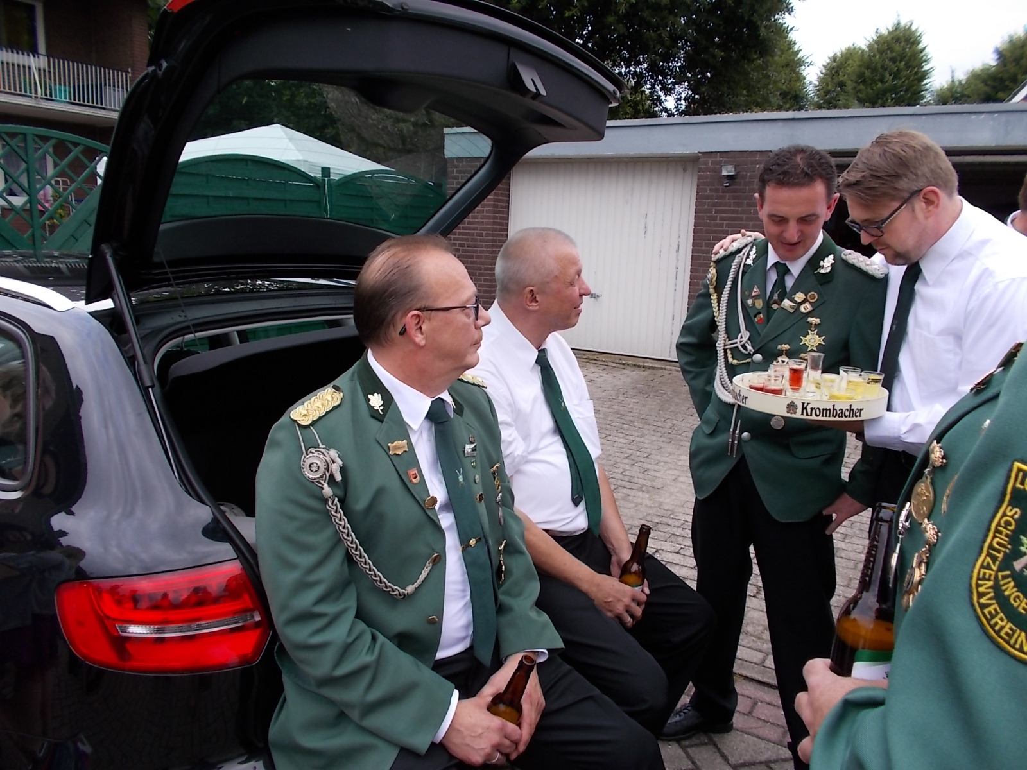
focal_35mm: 26
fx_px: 771
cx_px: 514
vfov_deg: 53.1
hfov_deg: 67.3
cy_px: 385
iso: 80
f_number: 3.2
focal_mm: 4.6
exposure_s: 1/100
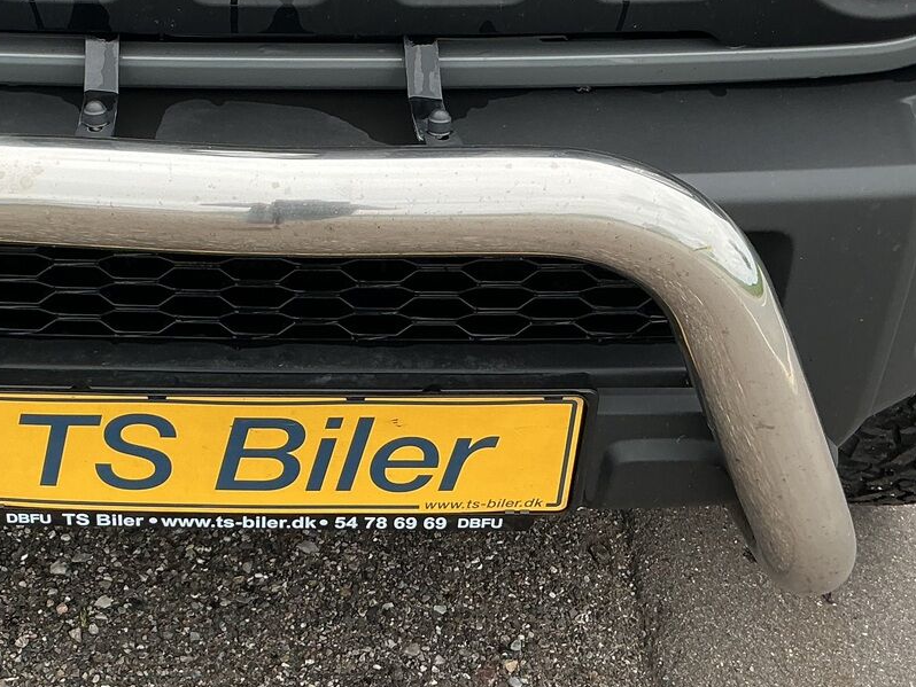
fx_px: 1641
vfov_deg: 23.7
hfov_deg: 30.8
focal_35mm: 62
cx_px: 273
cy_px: 306
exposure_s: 1/360
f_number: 1.8
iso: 25
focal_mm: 3
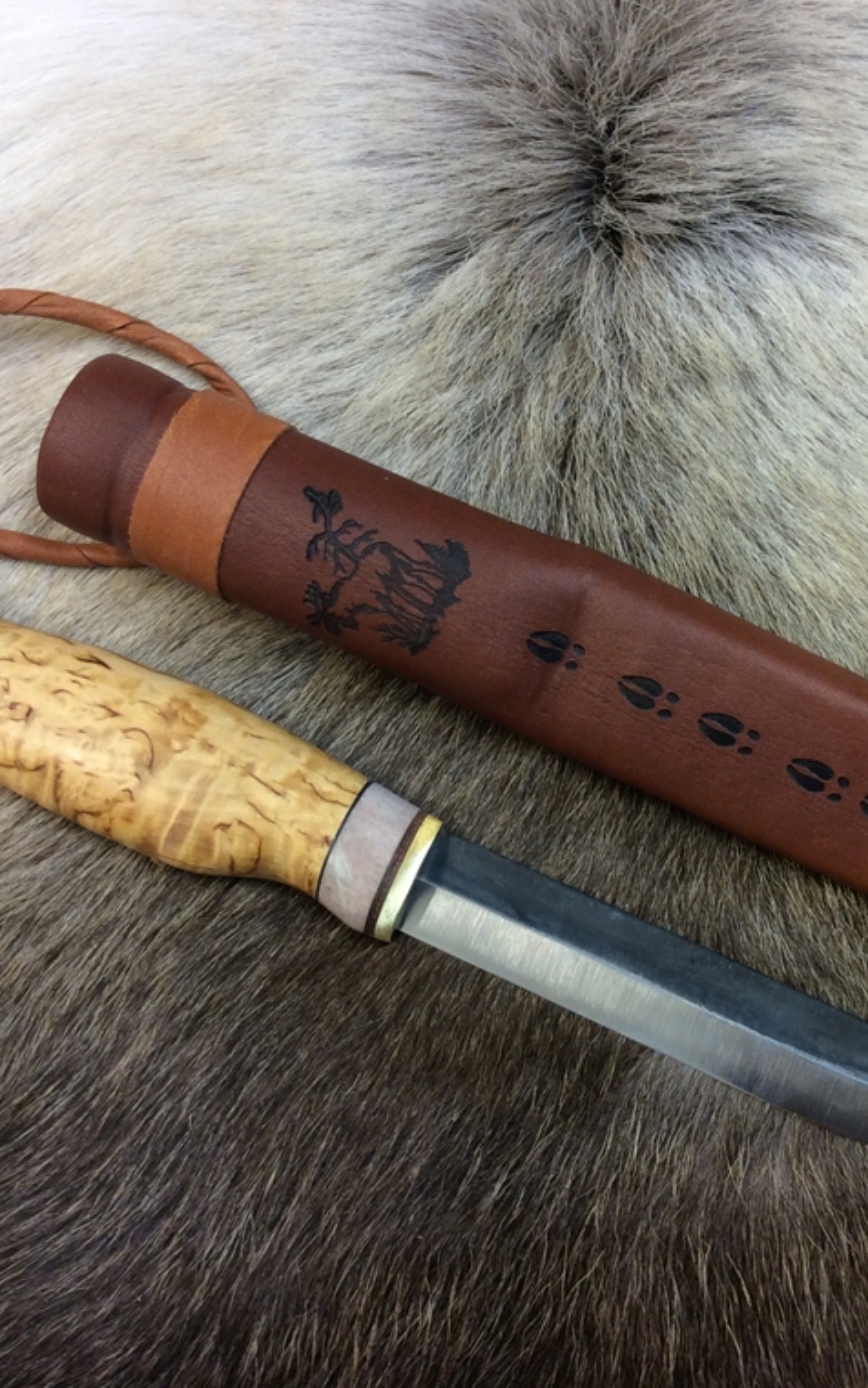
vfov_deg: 42.6
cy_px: 692
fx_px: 1778
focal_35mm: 47
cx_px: 613
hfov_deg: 27.2
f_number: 2.4
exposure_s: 1/25
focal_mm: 3.3
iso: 50
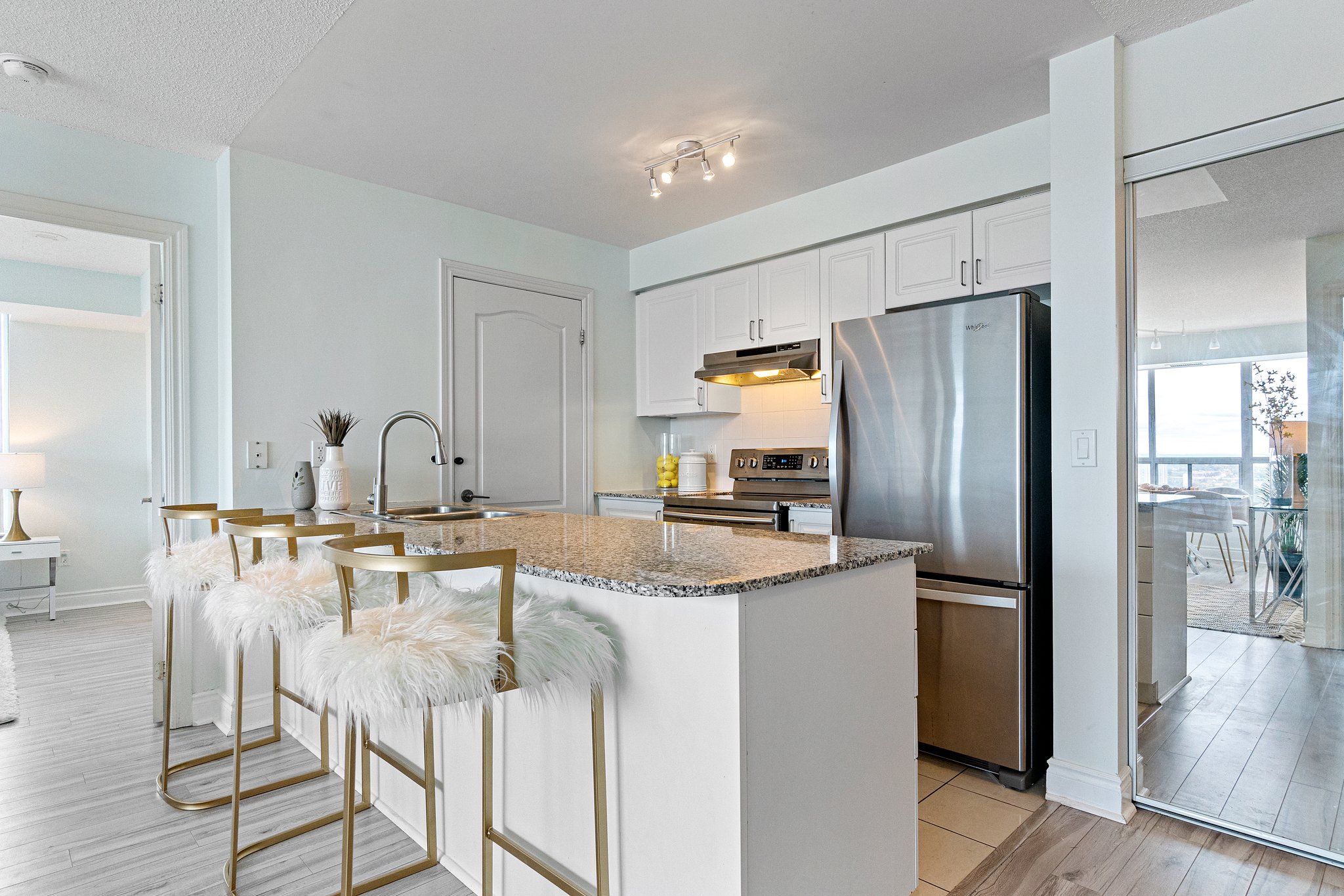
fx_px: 672
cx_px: 672
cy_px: 448
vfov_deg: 67.4
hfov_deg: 90.0
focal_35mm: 18
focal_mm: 12
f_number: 6.3
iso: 640
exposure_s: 1/25
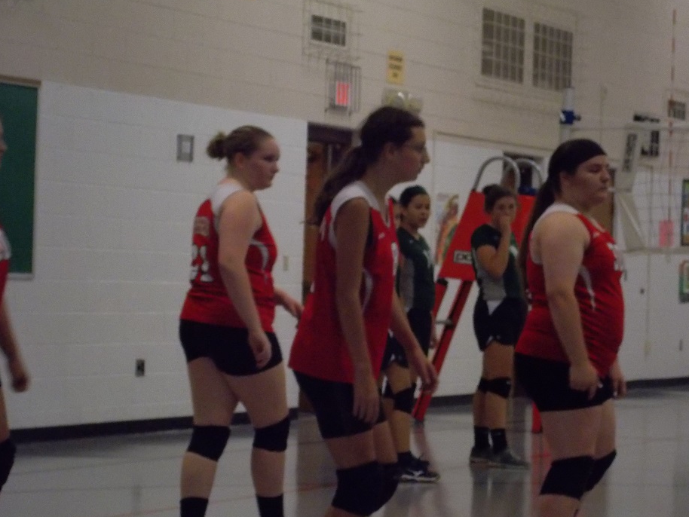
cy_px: 266
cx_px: 363
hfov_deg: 15.0
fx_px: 2608
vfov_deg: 11.3
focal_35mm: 131
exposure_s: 1/60
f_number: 6
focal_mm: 20.1
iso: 800
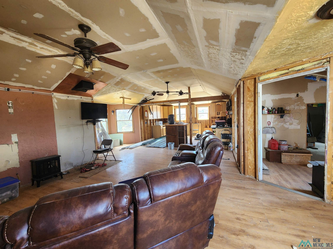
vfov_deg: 89.9
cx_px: 166
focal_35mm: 13
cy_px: 124
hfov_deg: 106.2
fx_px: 125
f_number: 2.2
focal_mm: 2.2
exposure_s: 1/60
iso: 200
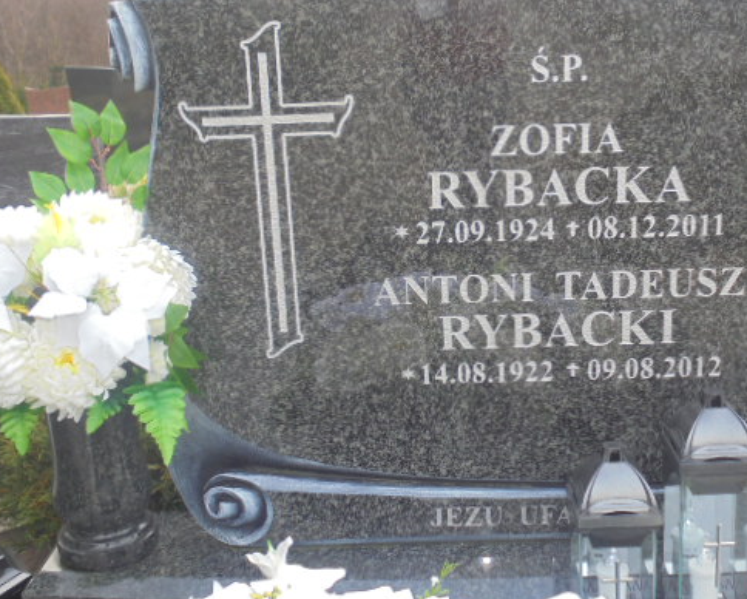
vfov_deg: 30.9
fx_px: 1084
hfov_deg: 37.9
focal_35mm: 49
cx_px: 444
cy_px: 270
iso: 100
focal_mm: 6.9
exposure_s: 1/50
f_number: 4.2
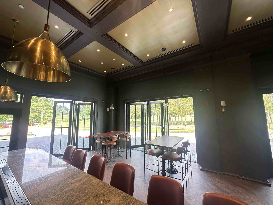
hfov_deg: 102.1
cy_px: 102
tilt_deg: +7.2
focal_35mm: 14
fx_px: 110
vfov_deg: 85.7
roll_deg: +0.3
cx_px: 136
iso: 64
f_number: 2.2
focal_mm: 2.22
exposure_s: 1/99
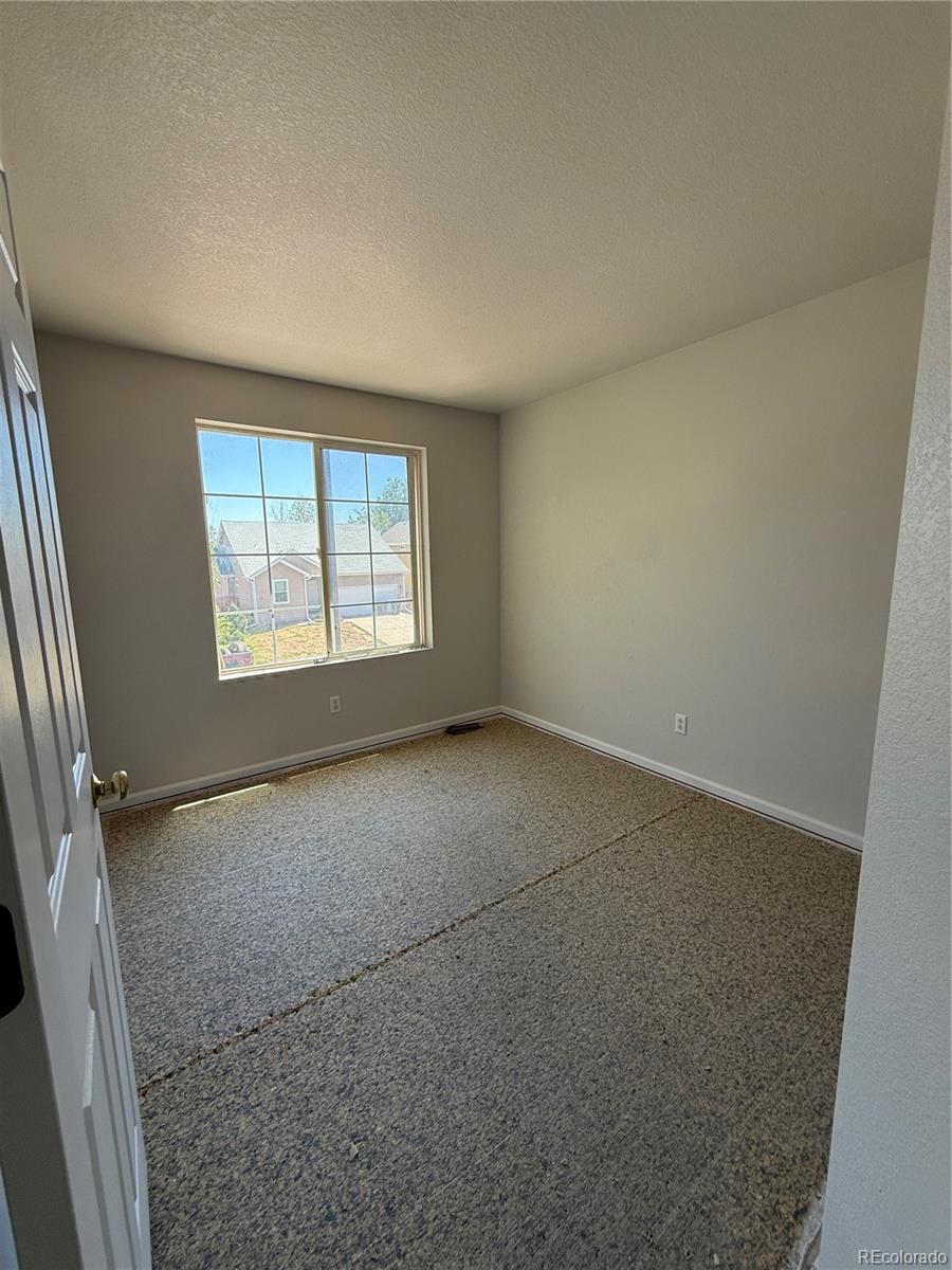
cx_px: 476
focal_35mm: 14
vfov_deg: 102.1
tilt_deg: -6.7
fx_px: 513
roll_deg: +1.6
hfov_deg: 85.7
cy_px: 635
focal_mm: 2.22
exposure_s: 1/171
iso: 64
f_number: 2.2
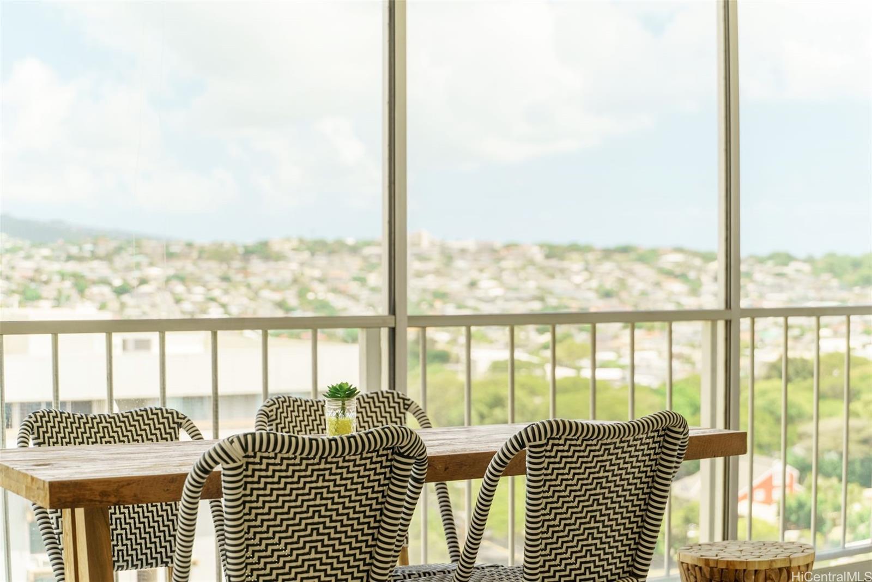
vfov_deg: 23.0
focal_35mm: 59
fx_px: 1430
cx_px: 436
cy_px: 291
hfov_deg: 33.9
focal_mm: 59
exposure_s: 1/2000
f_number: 4
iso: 800
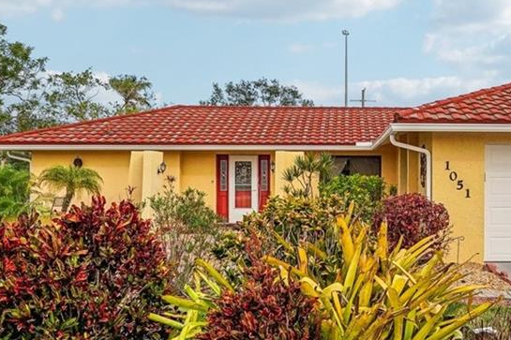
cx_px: 383
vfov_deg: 28.6
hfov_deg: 40.7
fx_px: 667
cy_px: 166
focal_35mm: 47
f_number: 8
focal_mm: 16
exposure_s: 1/500
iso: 400
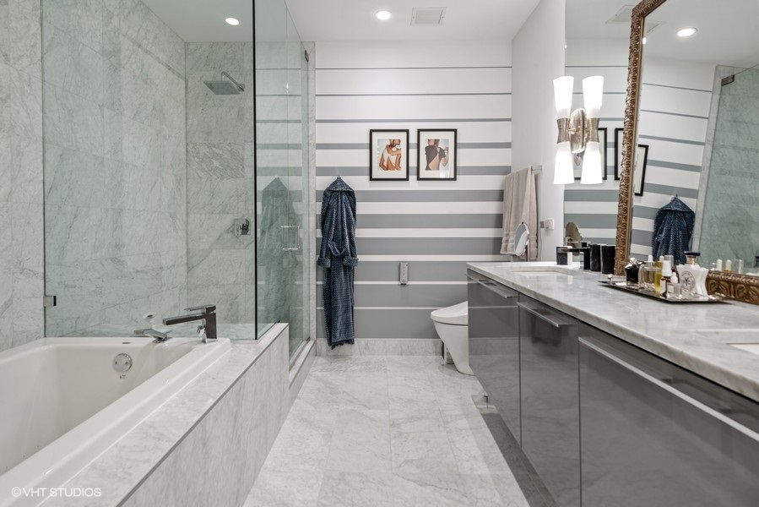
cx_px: 380
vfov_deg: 64.6
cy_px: 254
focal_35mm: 19
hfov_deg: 86.9
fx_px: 401
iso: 100
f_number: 8
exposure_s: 1
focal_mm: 19
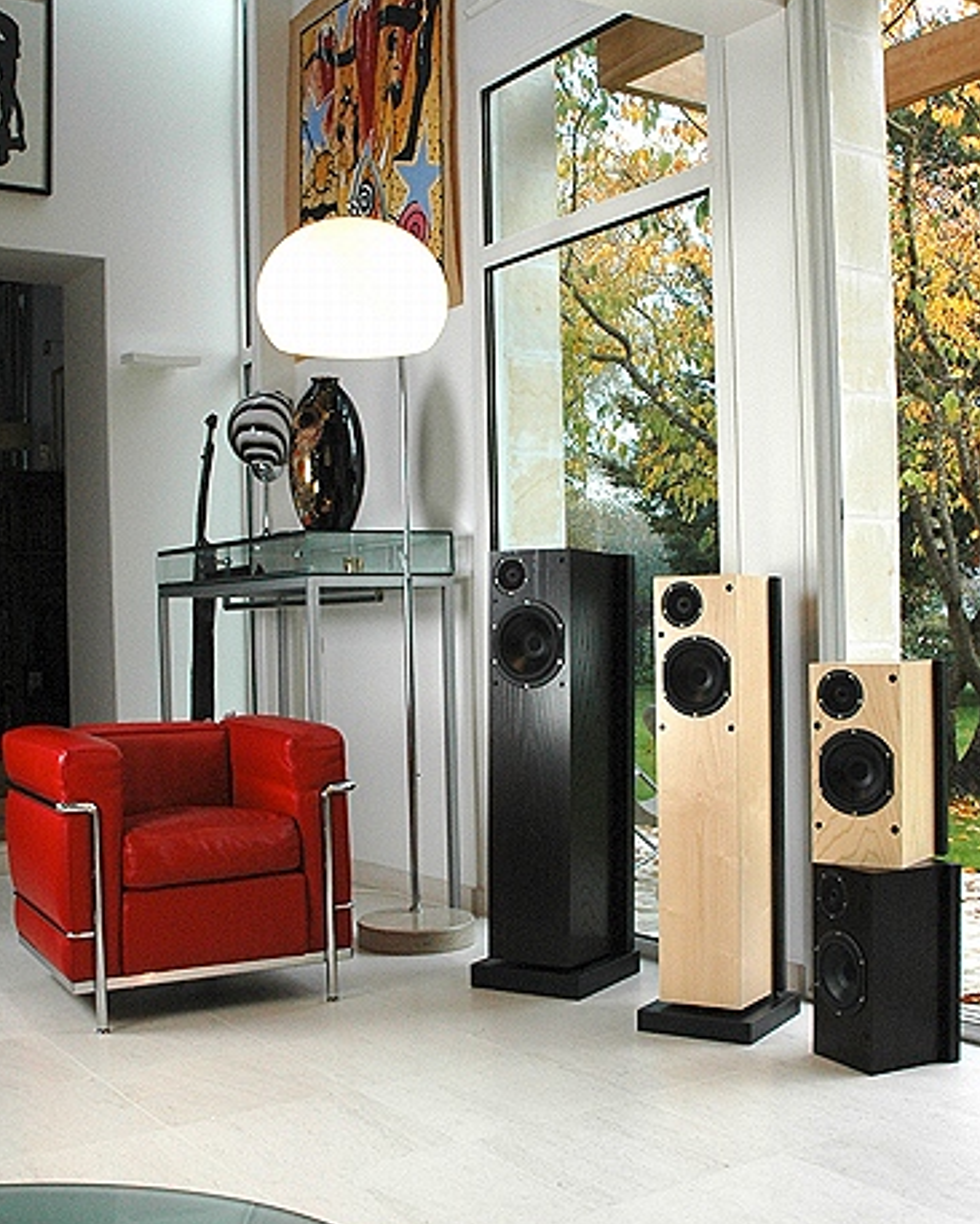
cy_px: 640
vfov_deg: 45.8
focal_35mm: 40
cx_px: 503
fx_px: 1449
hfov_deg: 37.4
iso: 500
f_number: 11
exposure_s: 1/25
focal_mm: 18
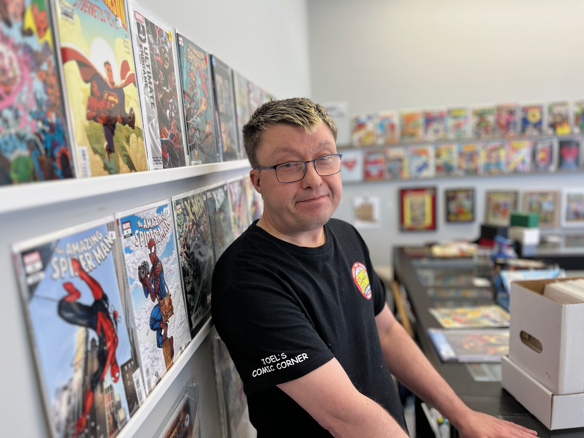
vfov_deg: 53.1
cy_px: 219
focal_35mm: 26
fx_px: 439
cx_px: 292
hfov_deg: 67.3
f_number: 1.6
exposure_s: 1/120
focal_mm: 5.1
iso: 100
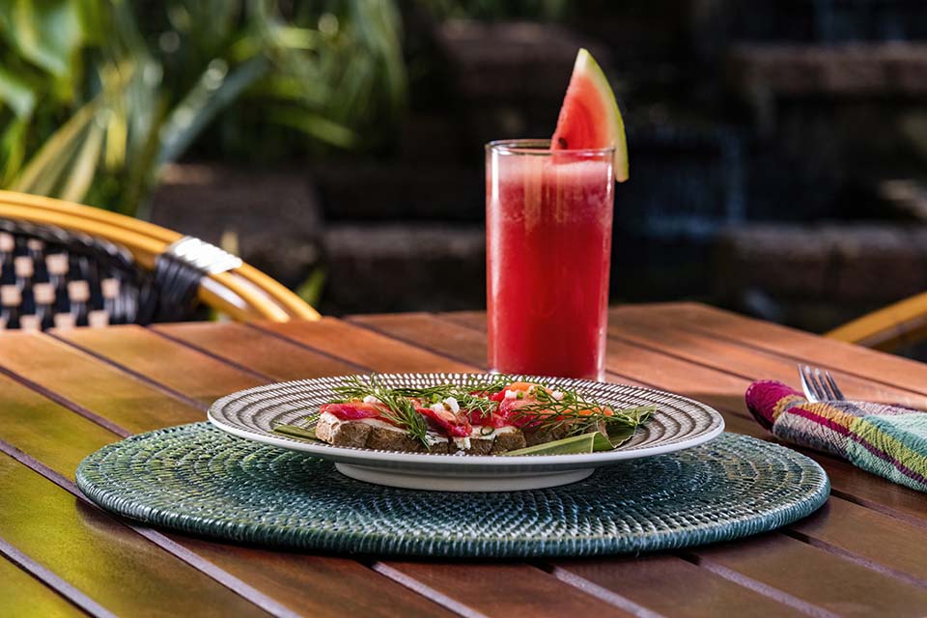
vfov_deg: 13.0
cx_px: 464
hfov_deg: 19.5
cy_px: 309
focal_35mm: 105
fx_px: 2704
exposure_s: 1/250
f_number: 10
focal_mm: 105
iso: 2500
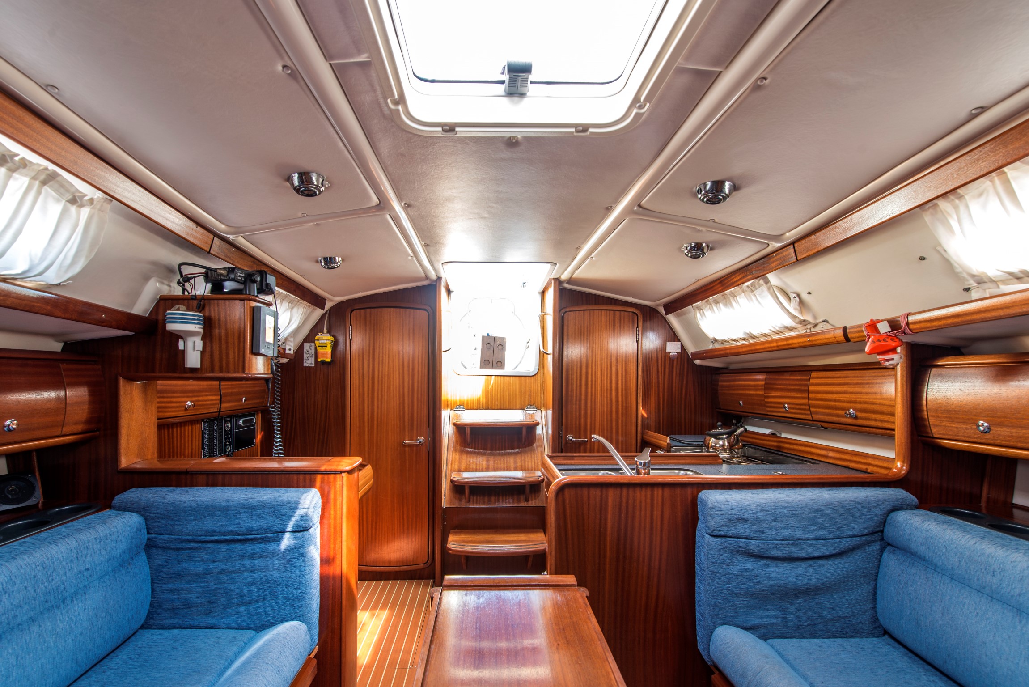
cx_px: 514
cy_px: 344
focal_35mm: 14
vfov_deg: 81.3
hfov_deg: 104.2
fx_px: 400
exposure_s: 1/2.5
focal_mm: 14
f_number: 9
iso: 100
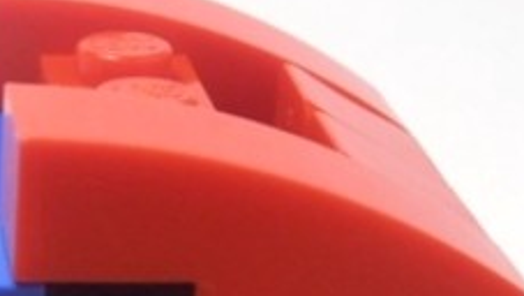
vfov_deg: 7.5
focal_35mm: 160
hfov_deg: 13.1
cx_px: -90
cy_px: 436
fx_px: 2224
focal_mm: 6.61
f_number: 3.9
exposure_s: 1/50
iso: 80
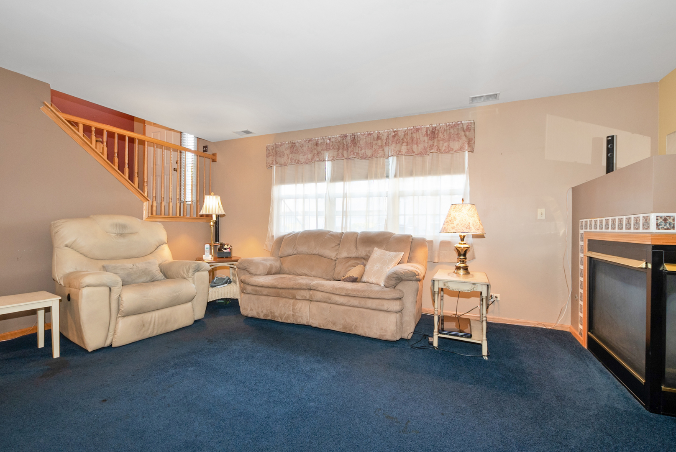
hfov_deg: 100.4
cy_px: 226
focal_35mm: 15
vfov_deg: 77.4
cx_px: 338
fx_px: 282
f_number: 7.1
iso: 320
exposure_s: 1/5
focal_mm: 10
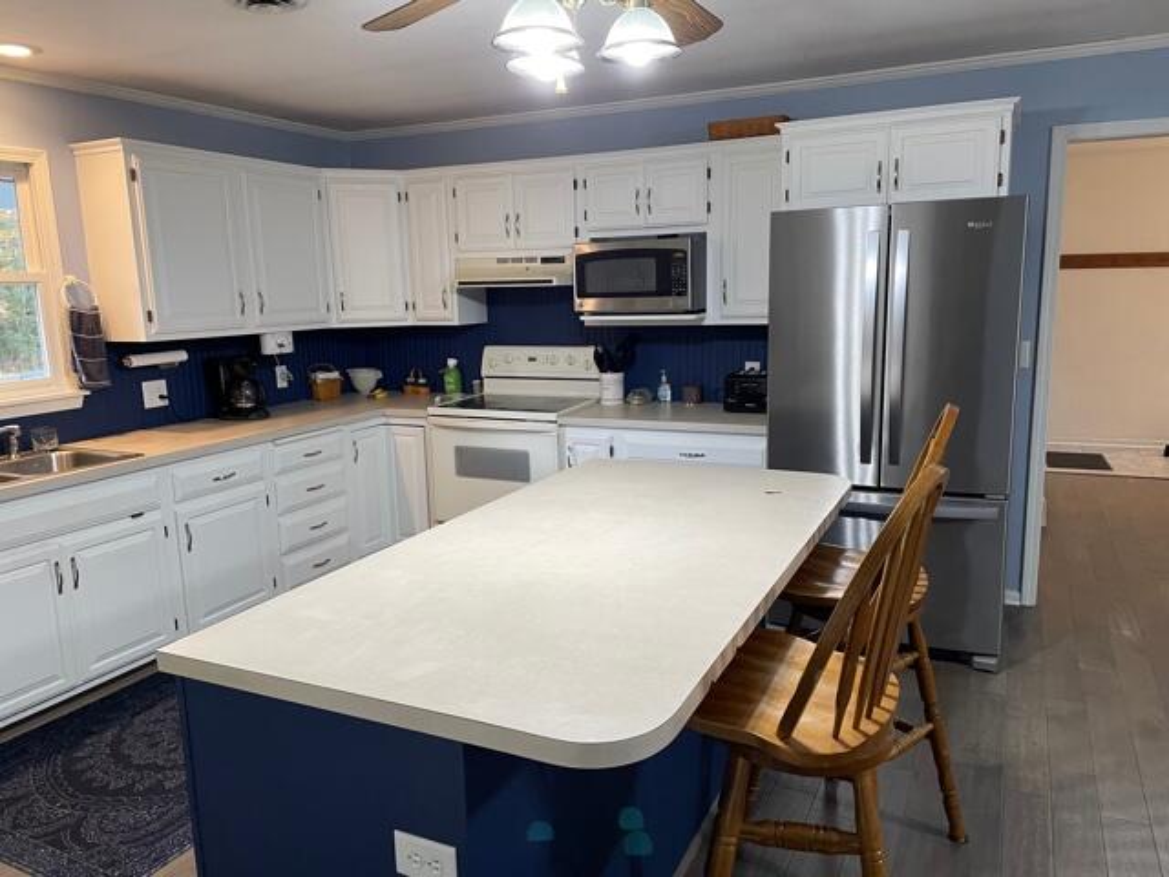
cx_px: 584
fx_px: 878
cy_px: 438
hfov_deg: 67.3
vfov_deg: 53.1
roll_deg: +1.7
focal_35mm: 26
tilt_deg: -10.3
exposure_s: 1/60
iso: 160
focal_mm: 4.2
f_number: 1.6
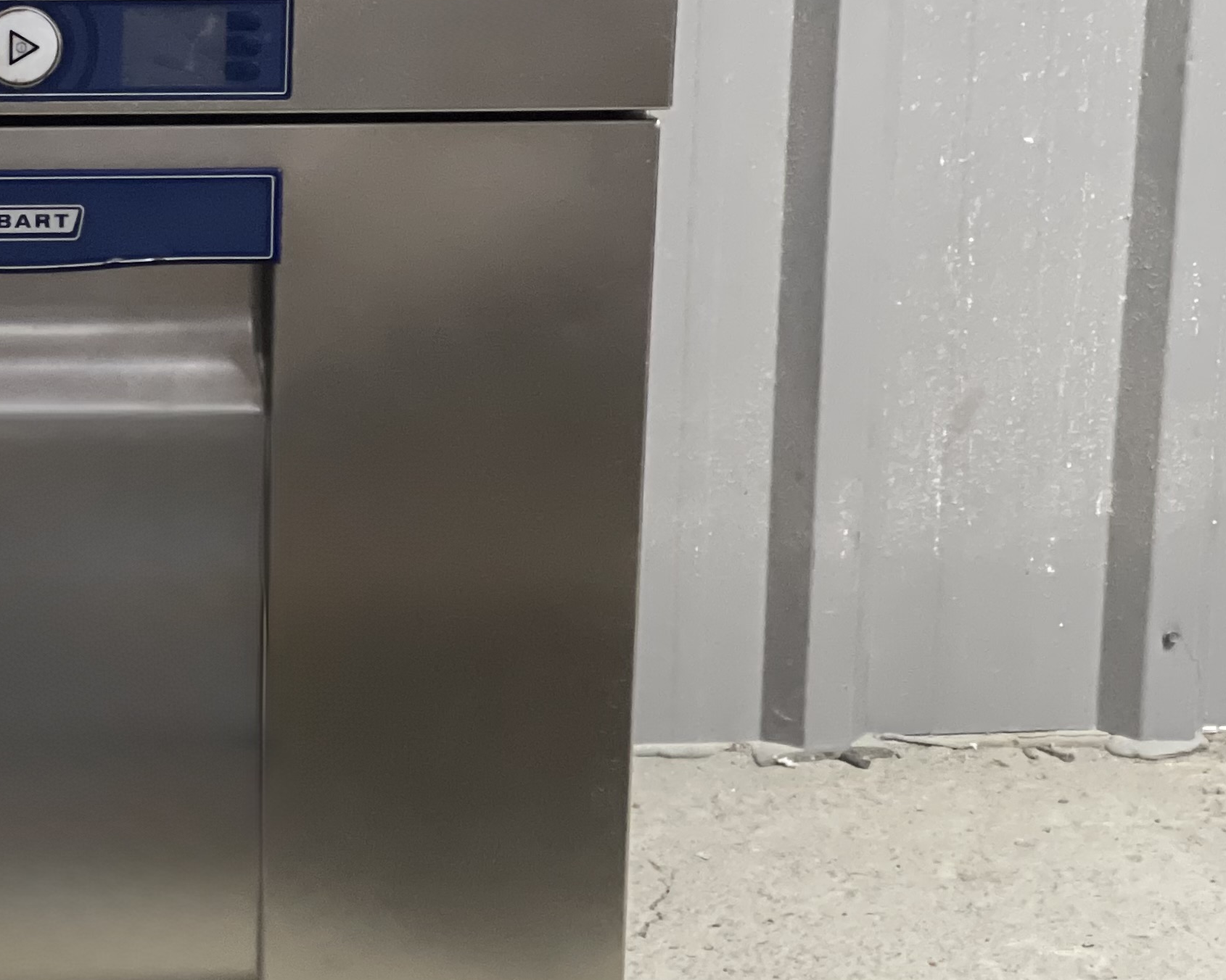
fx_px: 5406
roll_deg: +0.9
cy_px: 775
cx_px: -194
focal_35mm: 149
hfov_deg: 12.7
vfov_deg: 10.3
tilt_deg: -18.2
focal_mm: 7.5
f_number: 2.2
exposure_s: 1/20
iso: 500
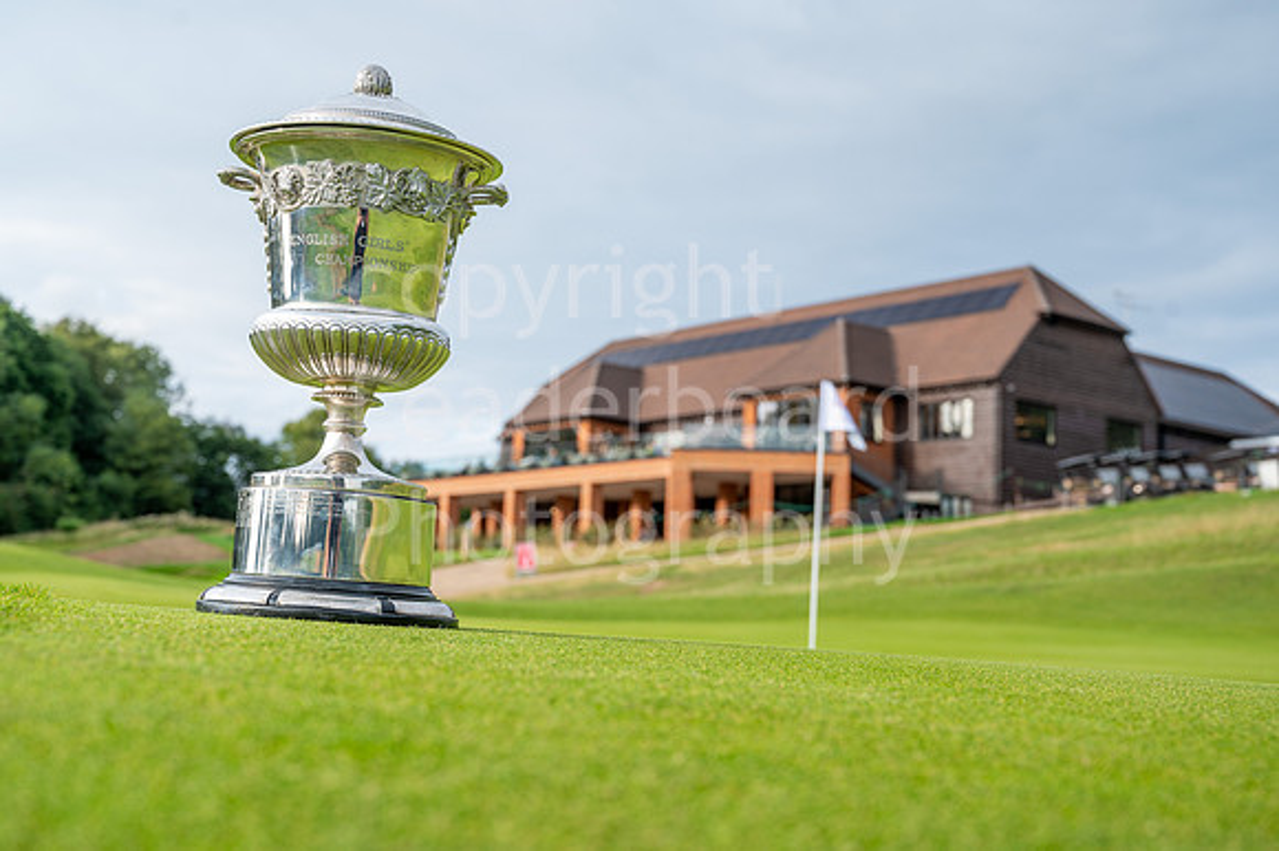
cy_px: 426
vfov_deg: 29.2
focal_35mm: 46
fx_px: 1633
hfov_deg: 42.8
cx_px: 640
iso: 125
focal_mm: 46
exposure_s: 1/160
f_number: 5.6
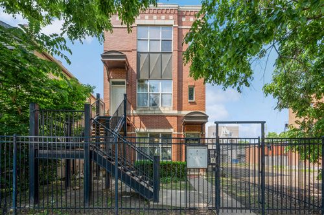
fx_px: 139
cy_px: 108
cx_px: 162
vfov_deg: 75.5
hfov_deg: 98.6
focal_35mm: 16
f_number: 11
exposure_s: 1/25
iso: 100
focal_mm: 15.5
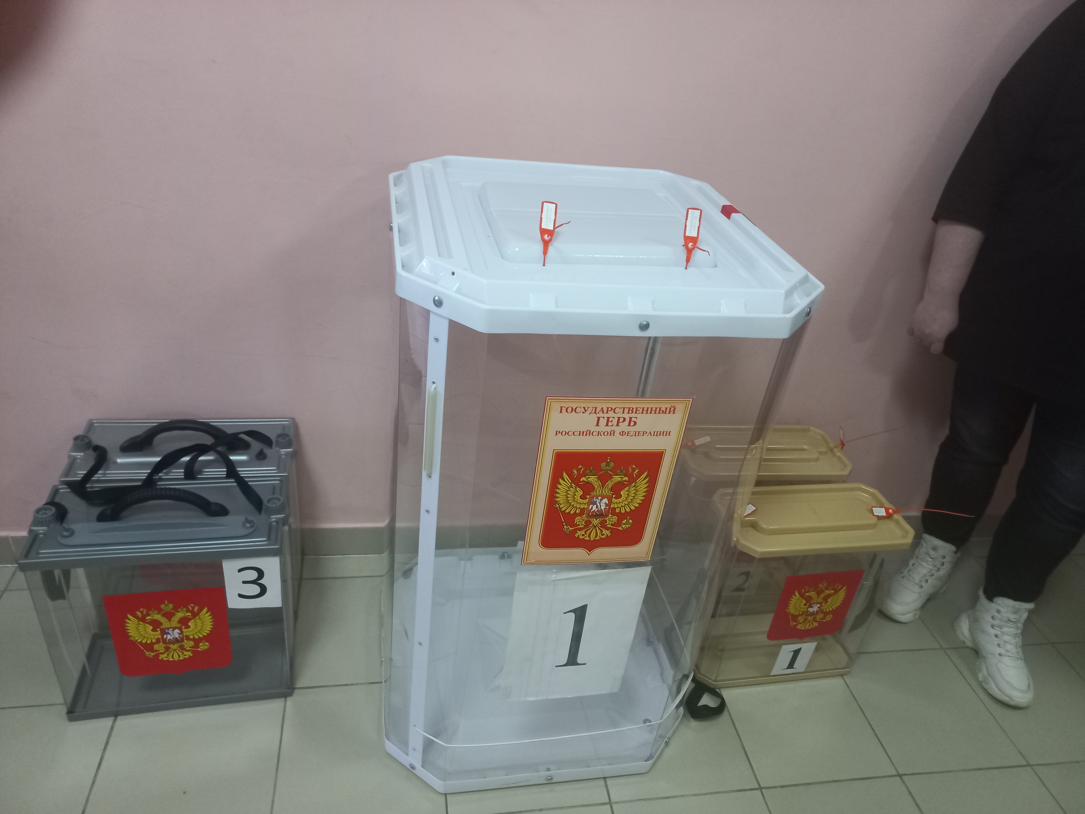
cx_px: 542
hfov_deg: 69.4
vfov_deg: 54.9
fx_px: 784
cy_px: 407
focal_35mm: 25
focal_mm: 4.6
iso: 640
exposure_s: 1/25
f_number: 1.8
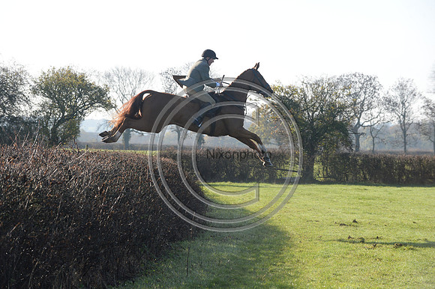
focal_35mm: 140
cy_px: 144
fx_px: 1691
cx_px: 218
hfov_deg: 14.7
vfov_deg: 9.8
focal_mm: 140
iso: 1000
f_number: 6.3
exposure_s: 1/1250
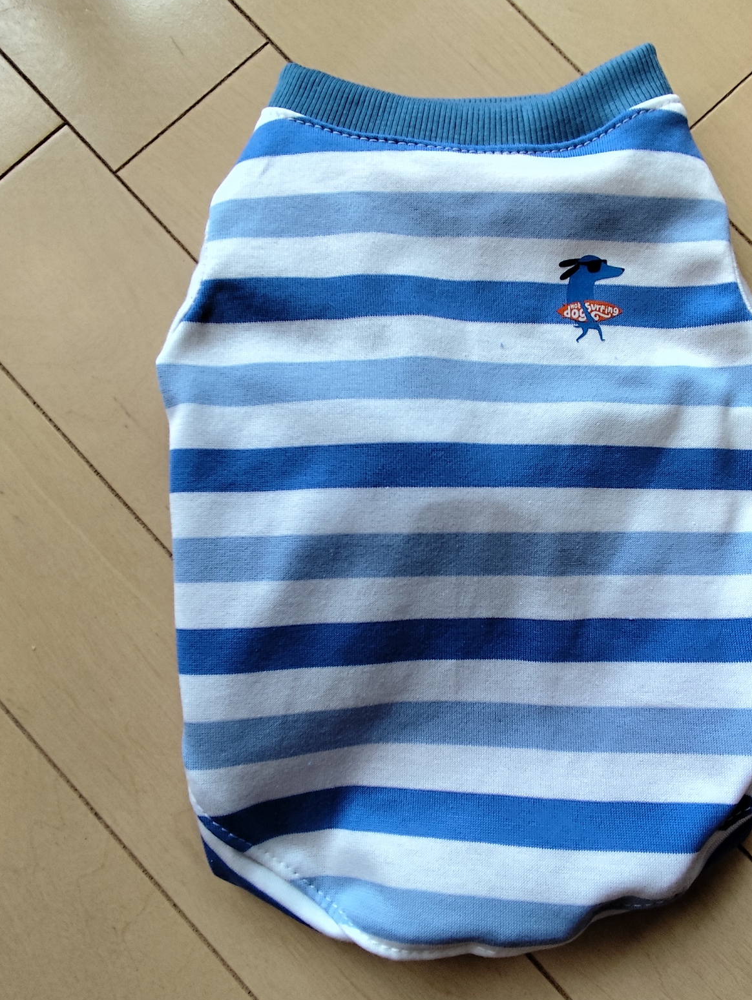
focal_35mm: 22
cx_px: 439
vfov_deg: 76.3
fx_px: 636
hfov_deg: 60.8
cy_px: 518
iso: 50
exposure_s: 1/50
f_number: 2.2
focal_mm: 1.65
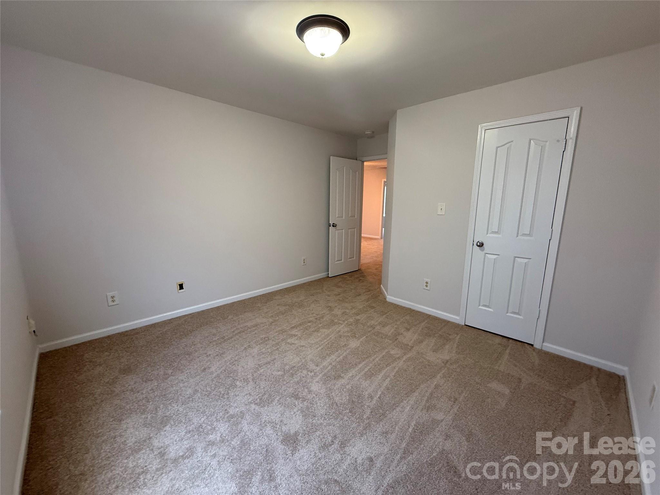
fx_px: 267
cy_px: 248
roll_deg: -1.7
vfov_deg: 85.7
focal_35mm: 14
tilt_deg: -8.8
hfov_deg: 102.1
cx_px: 330
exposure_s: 1/62
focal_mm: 2.22
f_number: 2.2
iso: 400
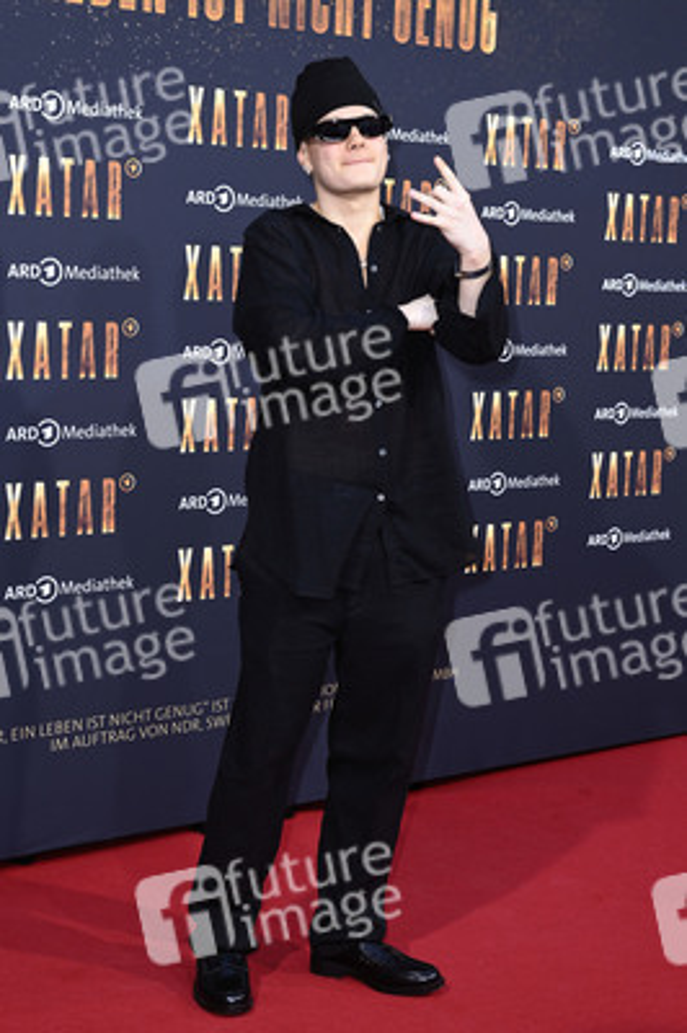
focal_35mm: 70
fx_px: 2007
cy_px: 516
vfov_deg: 28.9
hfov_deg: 19.4
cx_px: 344
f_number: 5.6
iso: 800
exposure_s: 1/250
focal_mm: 70
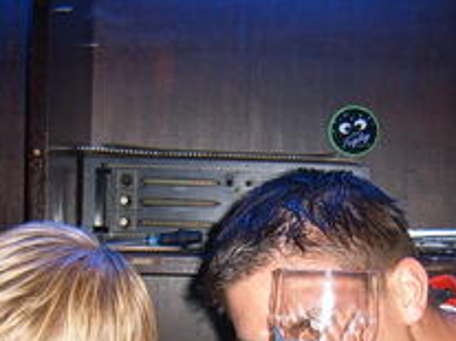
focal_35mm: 80
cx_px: 170
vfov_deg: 17.7
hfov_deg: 24.4
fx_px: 1053
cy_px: 381
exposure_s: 1/30
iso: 100
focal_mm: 5.8
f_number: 2.8
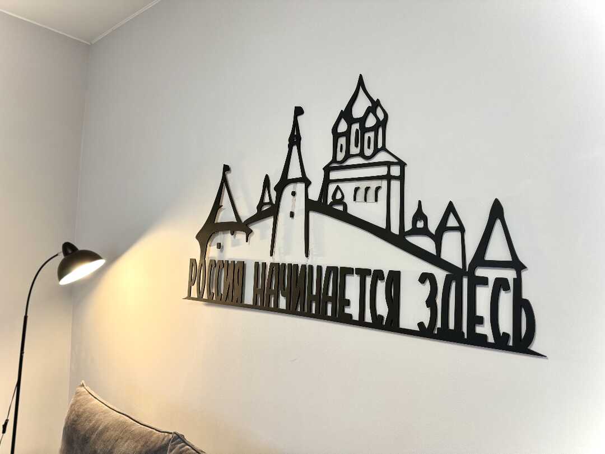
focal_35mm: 24
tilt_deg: +3.5
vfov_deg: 56.8
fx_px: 419
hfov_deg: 71.6
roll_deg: -1.3
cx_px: 302
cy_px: 227
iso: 200
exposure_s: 1/100
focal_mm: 6.76
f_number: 1.78
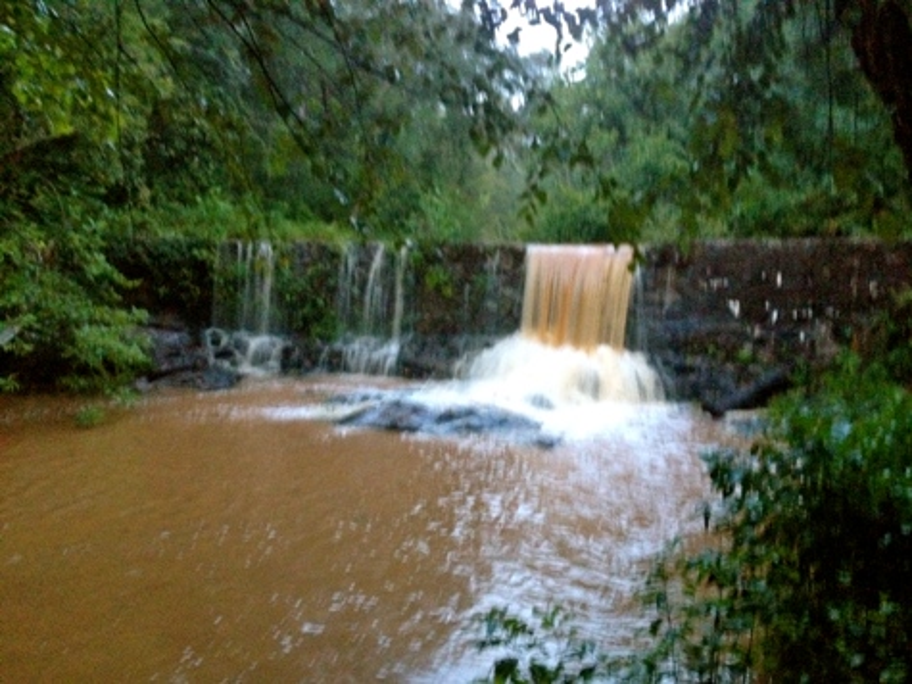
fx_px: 922
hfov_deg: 52.6
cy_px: 342
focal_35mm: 35
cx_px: 456
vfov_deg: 40.7
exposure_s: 1/15
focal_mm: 4.28
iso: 640
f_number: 2.4
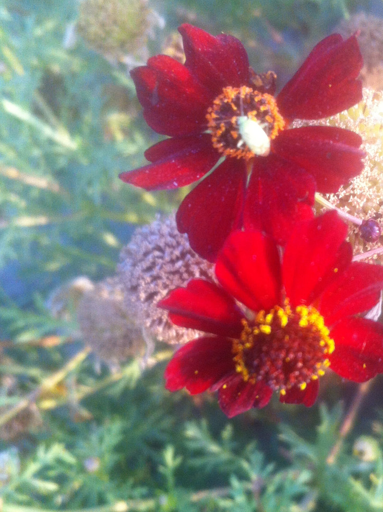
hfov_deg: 25.2
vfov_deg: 33.8
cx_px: 299
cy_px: 283
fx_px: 843
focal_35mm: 57
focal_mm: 3.85
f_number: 2.8
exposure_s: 1/100
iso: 100
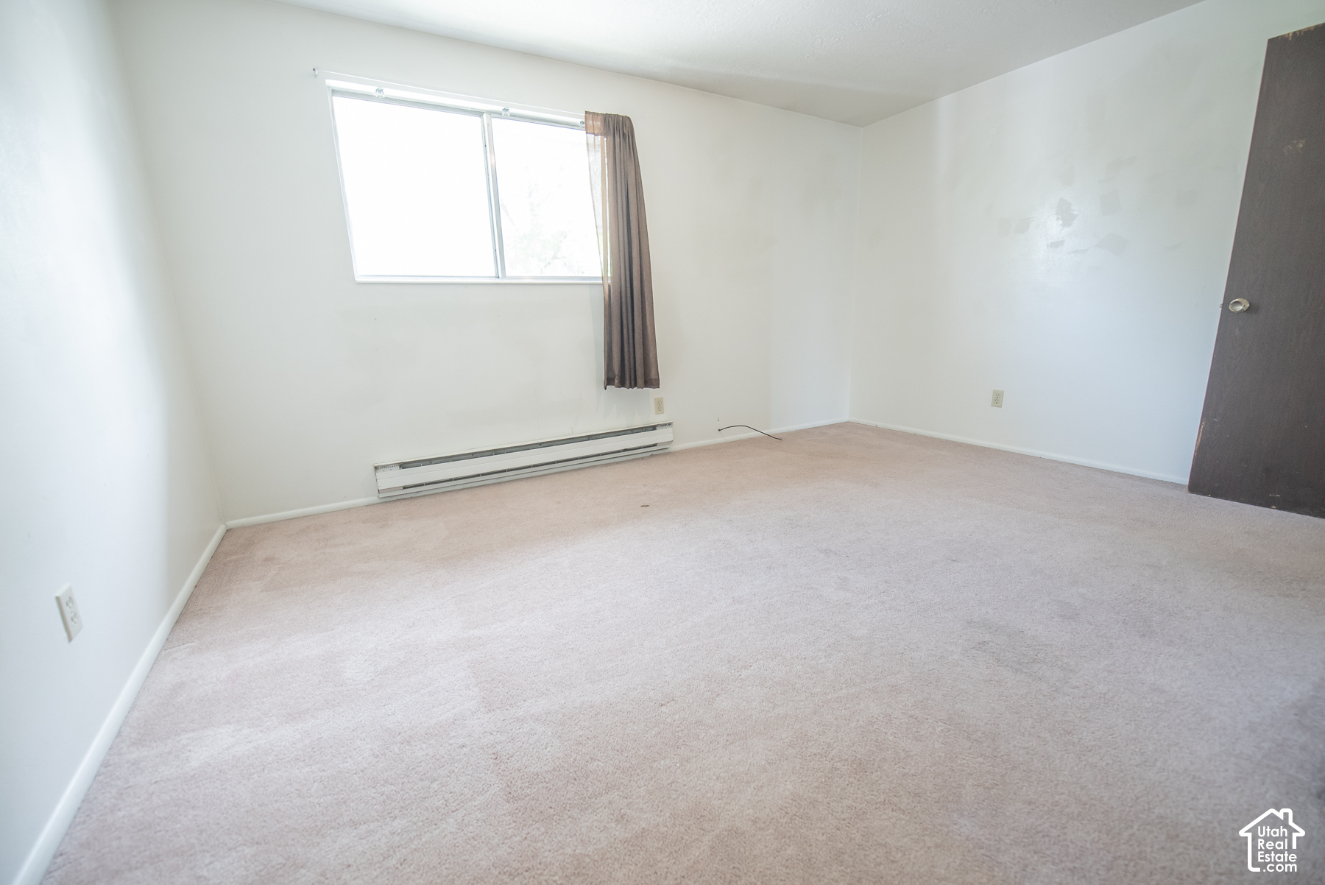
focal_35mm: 14
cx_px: 662
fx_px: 516
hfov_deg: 104.2
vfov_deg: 81.3
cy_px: 442
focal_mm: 14
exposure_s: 1/50
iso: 1000
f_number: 3.5
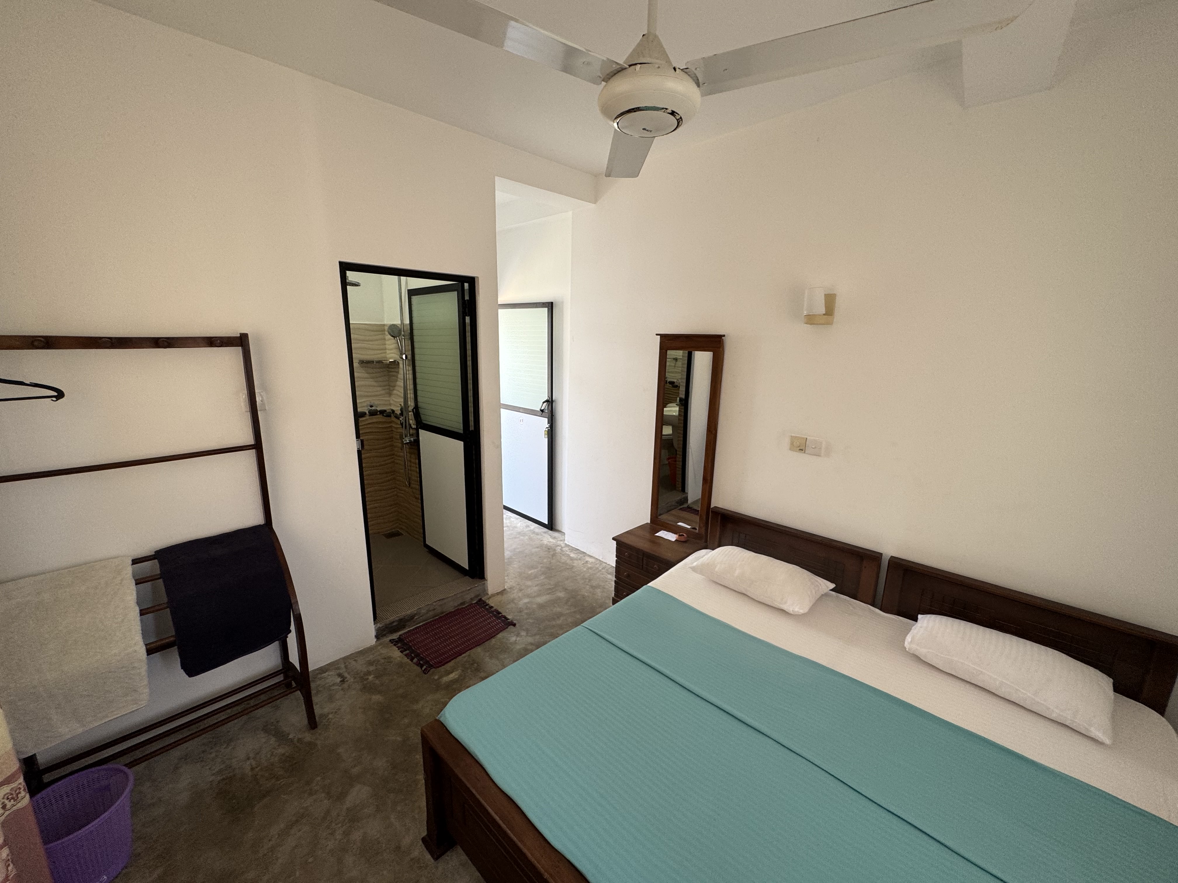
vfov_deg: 85.7
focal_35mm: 14
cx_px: 589
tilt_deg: -11.2
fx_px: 476
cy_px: 442
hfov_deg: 102.1
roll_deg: -0.4
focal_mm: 2.22
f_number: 2.2
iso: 100
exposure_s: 1/99
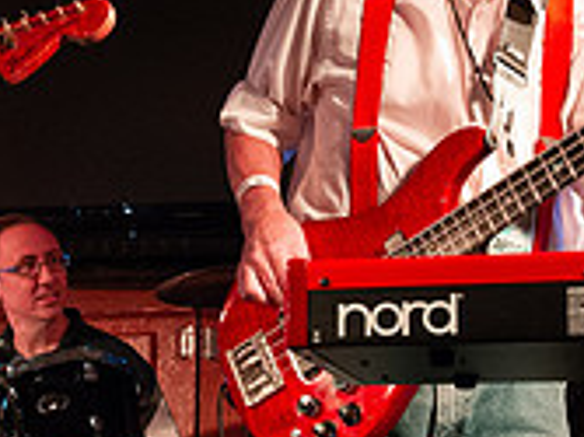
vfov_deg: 15.2
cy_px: 322
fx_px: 1635
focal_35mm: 97
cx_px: 199
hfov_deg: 20.2
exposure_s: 1/50
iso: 6400
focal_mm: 29
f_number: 6.3
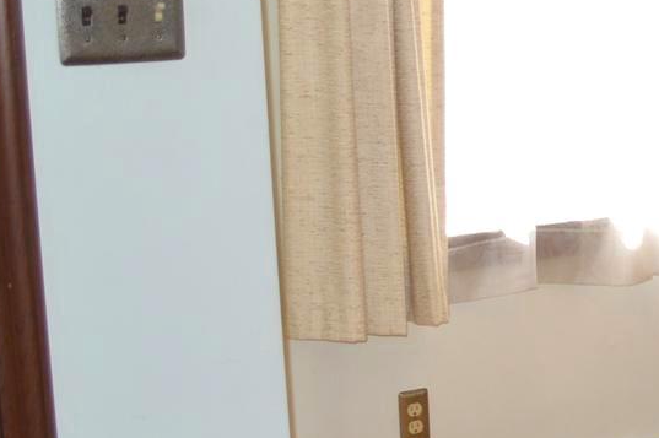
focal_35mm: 103
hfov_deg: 17.1
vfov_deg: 13.3
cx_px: 1104
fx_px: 1884
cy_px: 169
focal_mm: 18
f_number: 3.5
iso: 400
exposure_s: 1/100
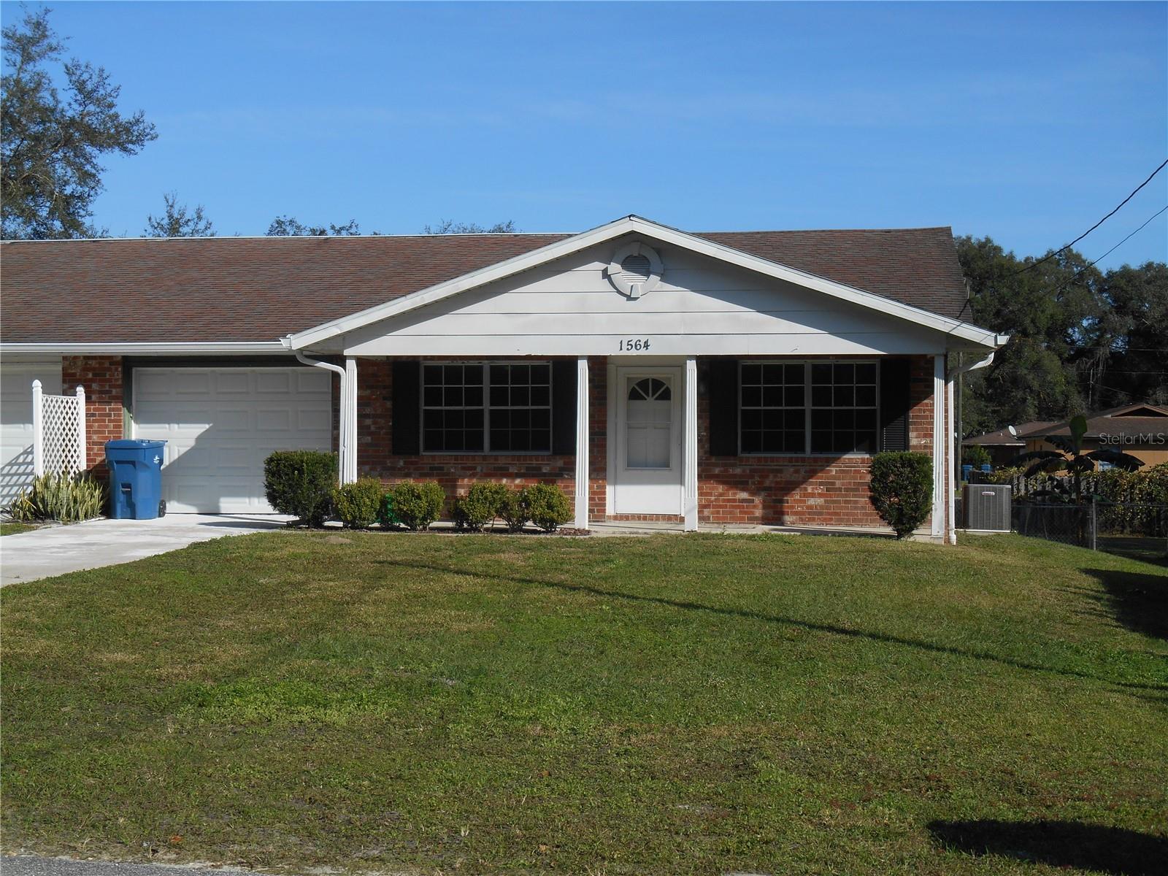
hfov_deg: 36.2
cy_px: 438
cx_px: 584
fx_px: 1788
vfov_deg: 27.5
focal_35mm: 53
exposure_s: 1/800
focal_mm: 9.5
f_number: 4.2
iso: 80
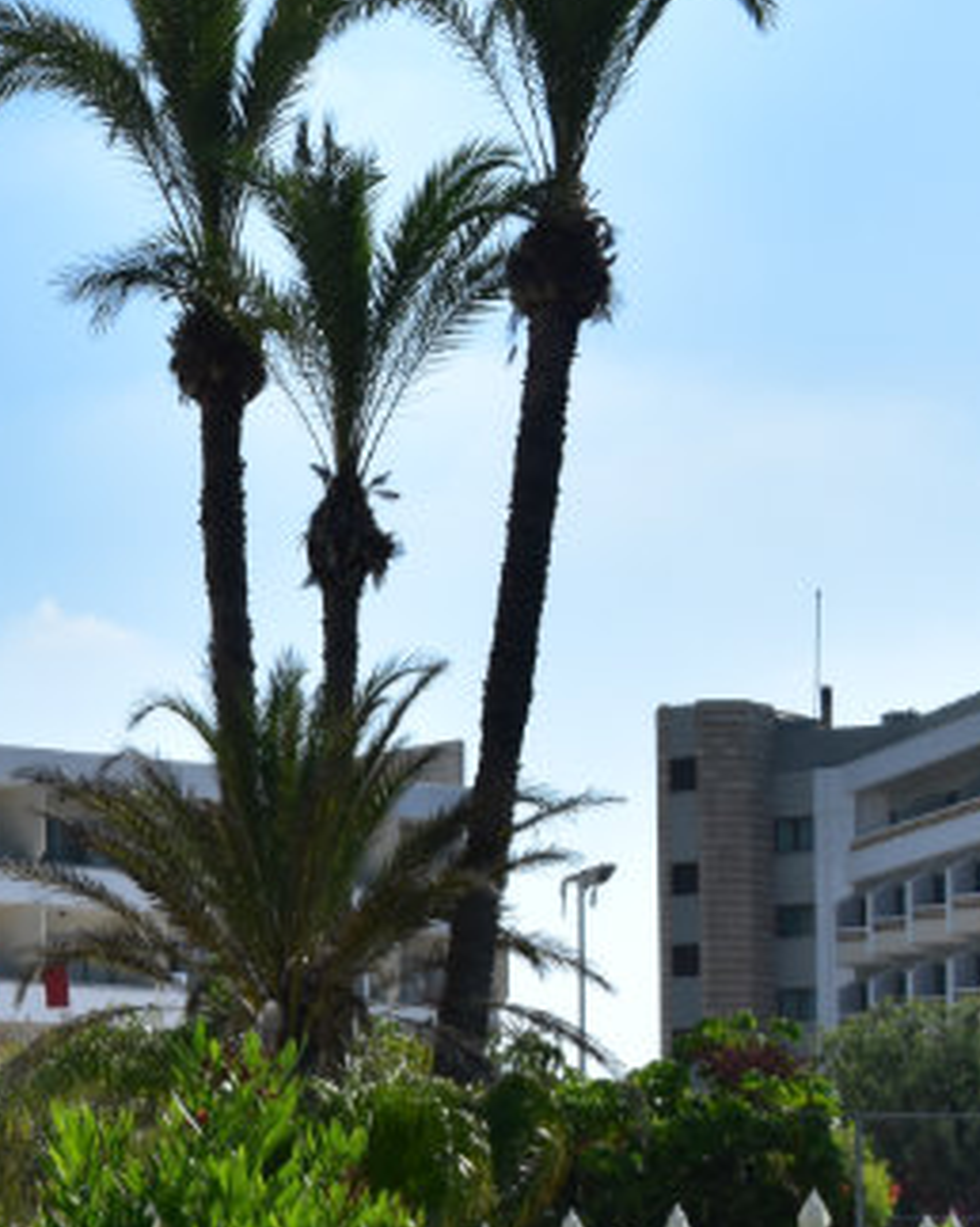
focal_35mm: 120
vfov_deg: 15.8
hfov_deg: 11.7
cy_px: 1115
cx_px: -847
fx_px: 4372
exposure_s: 1/500
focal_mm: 27
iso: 220
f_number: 11
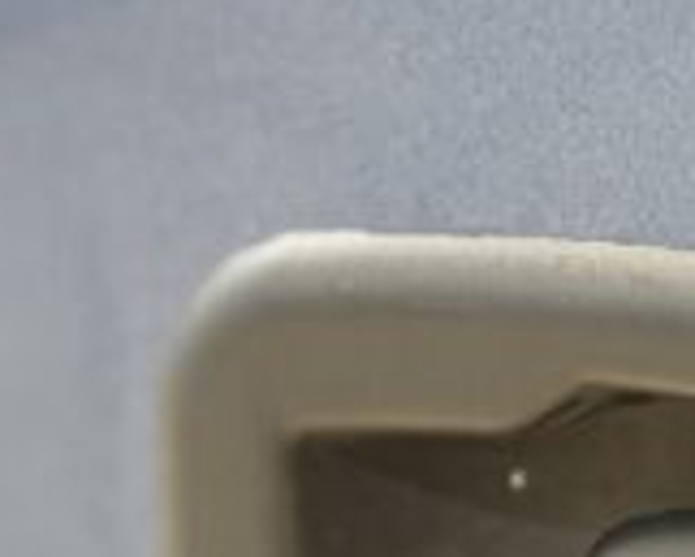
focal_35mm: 322
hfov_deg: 6.0
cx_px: 768
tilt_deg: -17.8
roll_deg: +0.0
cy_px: 924
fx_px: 6627
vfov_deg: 4.8
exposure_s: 1/33
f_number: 1.6
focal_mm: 5.96
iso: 160
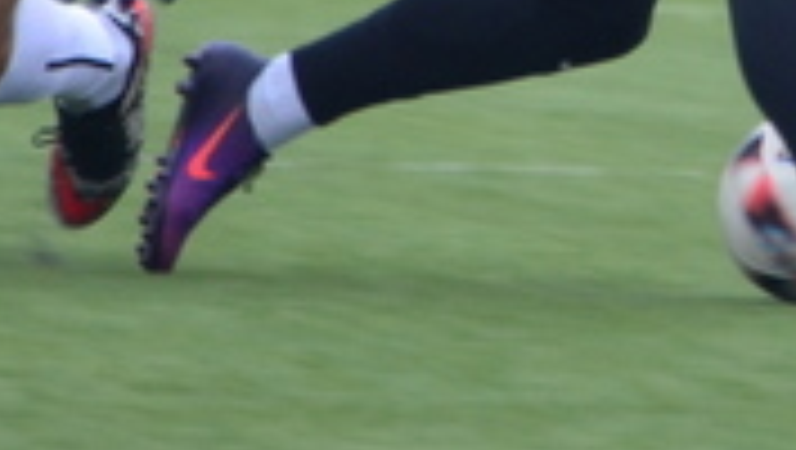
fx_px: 44815
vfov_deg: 0.6
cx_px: 1097
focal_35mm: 2121
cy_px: -468
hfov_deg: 1.0
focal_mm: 300
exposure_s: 1/250
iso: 640
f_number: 5.6
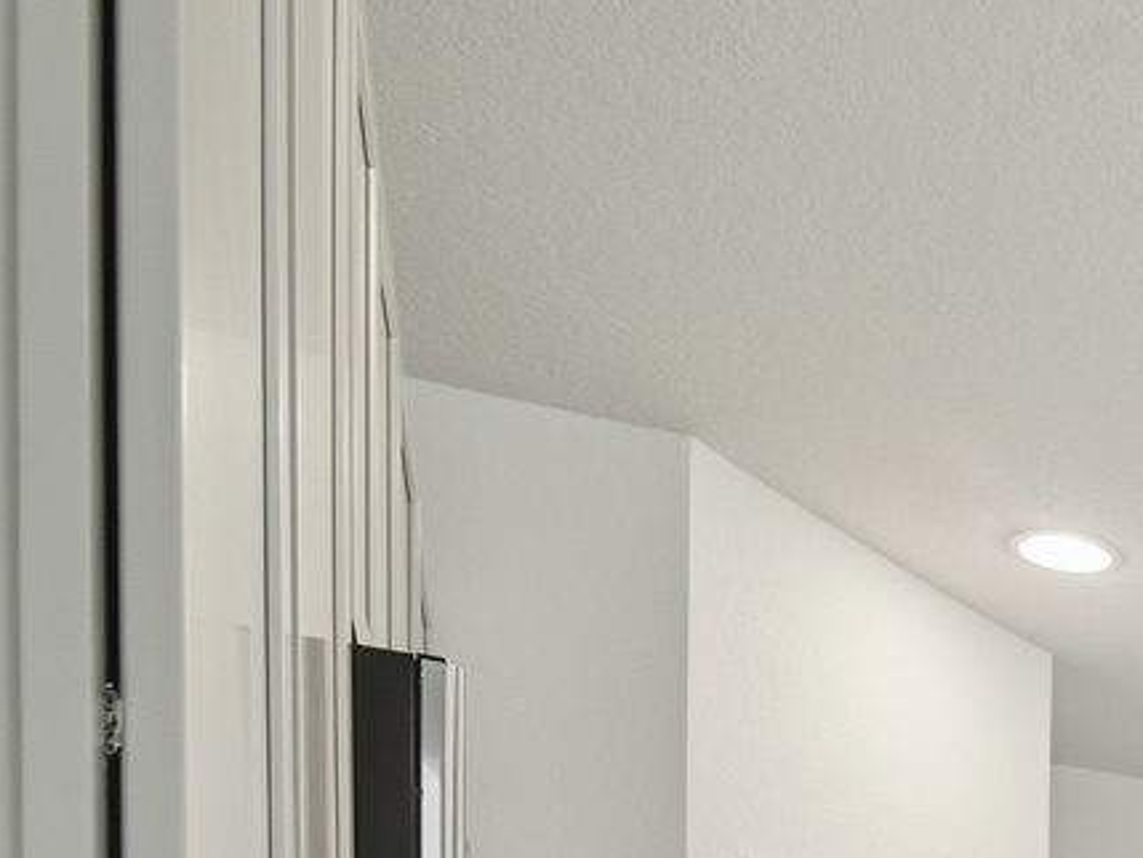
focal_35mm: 58
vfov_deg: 20.3
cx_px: 1934
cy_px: 1412
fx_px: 1916
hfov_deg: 22.8
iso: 320
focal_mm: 16
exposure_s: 1/200
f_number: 7.1
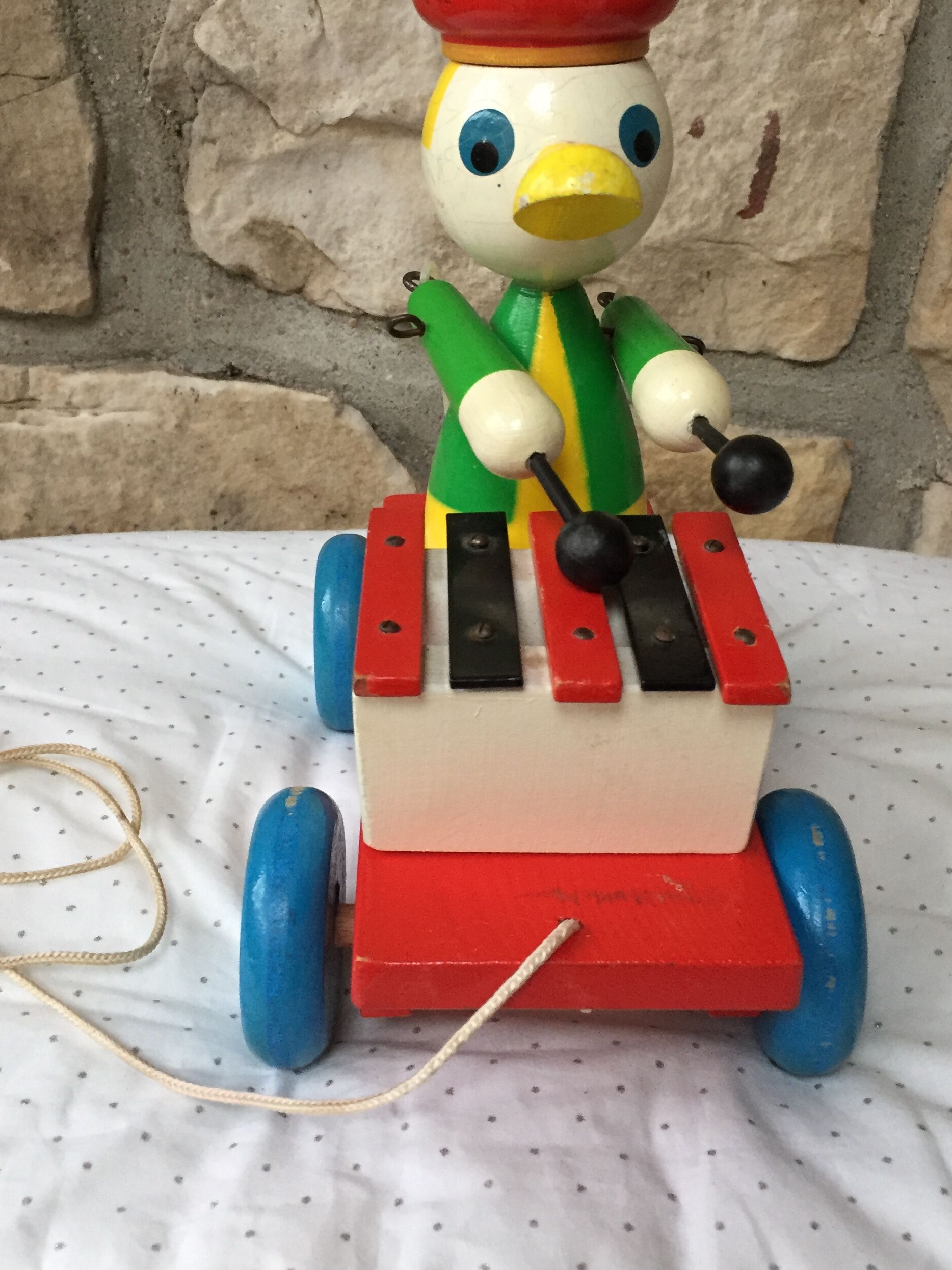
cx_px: 455
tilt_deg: -25.1
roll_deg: +1.1
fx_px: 1394
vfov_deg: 48.6
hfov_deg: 37.7
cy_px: 493
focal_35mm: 38
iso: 200
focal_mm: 4.15
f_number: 2.2
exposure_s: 1/33
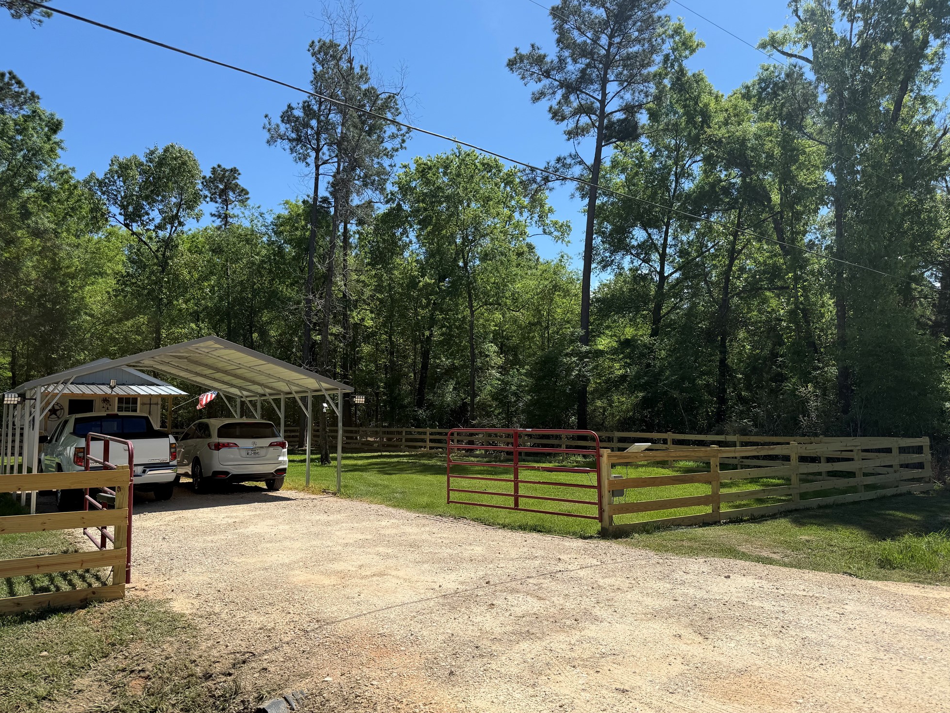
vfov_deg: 54.9
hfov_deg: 69.4
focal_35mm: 25
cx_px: 461
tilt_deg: +6.3
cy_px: 346
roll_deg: -0.2
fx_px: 686
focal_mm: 6.76
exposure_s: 1/4975
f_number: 1.78
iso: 80
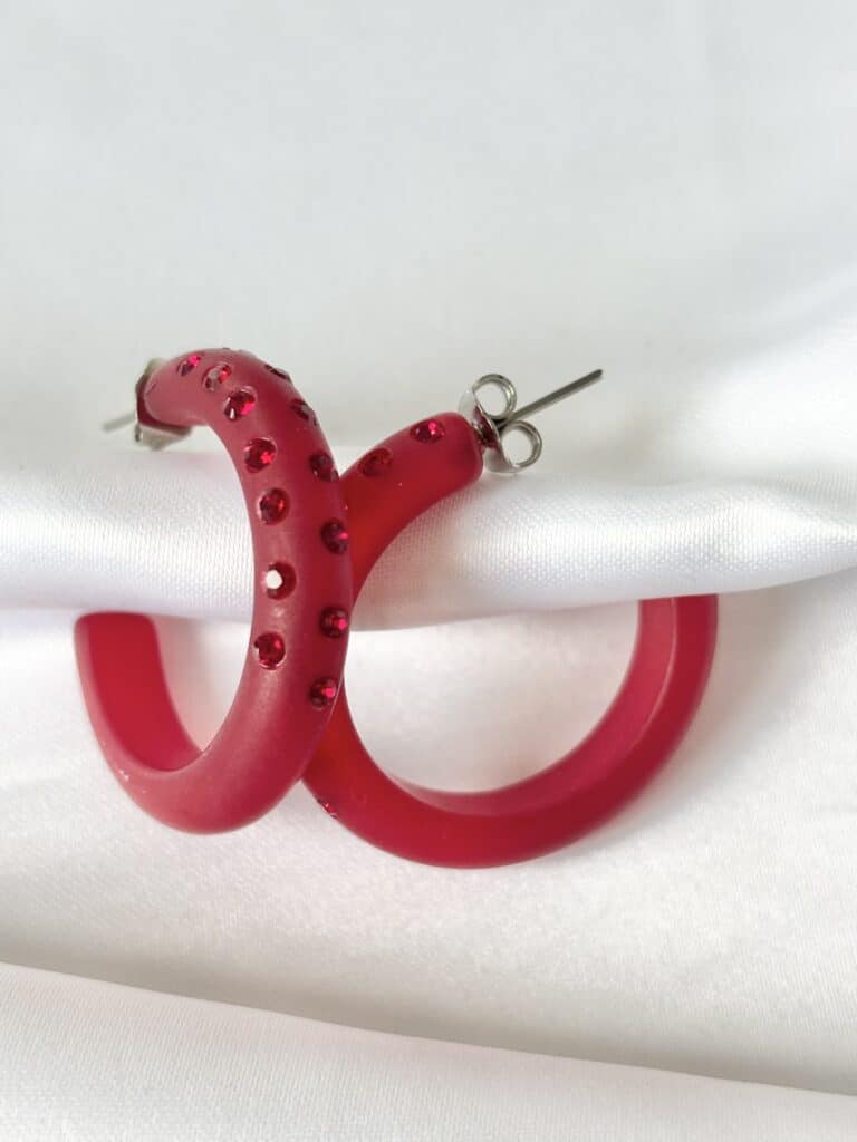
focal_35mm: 52
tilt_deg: -68.2
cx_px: 428
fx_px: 1717
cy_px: 571
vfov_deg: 36.8
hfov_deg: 28.0
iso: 125
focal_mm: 5.96
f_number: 1.6
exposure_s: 1/60
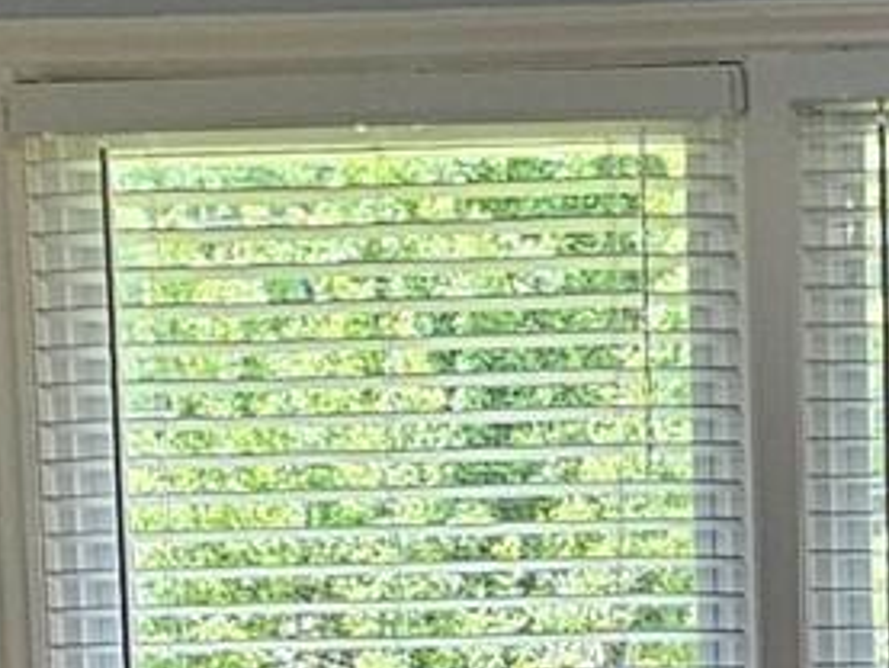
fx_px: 2467
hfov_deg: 19.6
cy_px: 928
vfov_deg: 14.6
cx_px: 976
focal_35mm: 96
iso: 160
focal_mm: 2.2
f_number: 2.2
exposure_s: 1/60
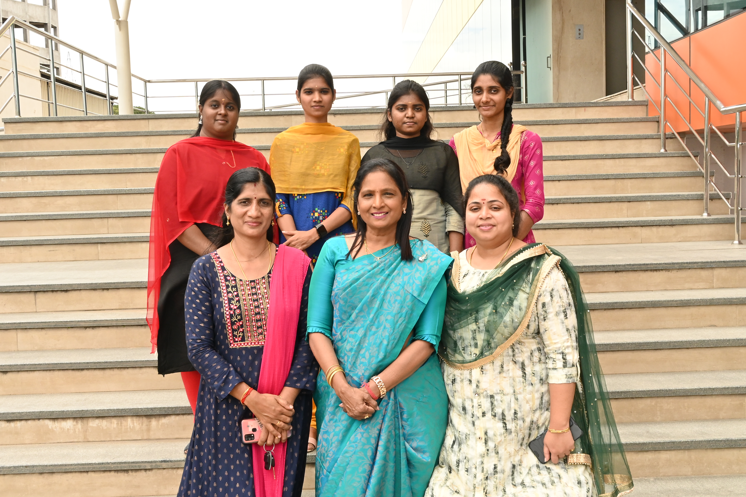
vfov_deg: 30.8
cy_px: 248
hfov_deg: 45.0
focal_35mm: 44
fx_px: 901
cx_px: 373
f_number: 20
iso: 800
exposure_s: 1/125
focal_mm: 29
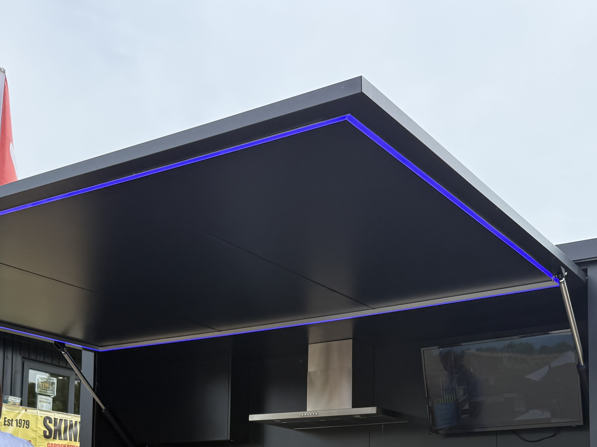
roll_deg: -2.7
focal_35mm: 50
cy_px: 451
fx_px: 862
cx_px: 295
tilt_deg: +4.8
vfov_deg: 27.4
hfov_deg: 38.2
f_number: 1.78
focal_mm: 6.76
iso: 80
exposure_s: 1/2525
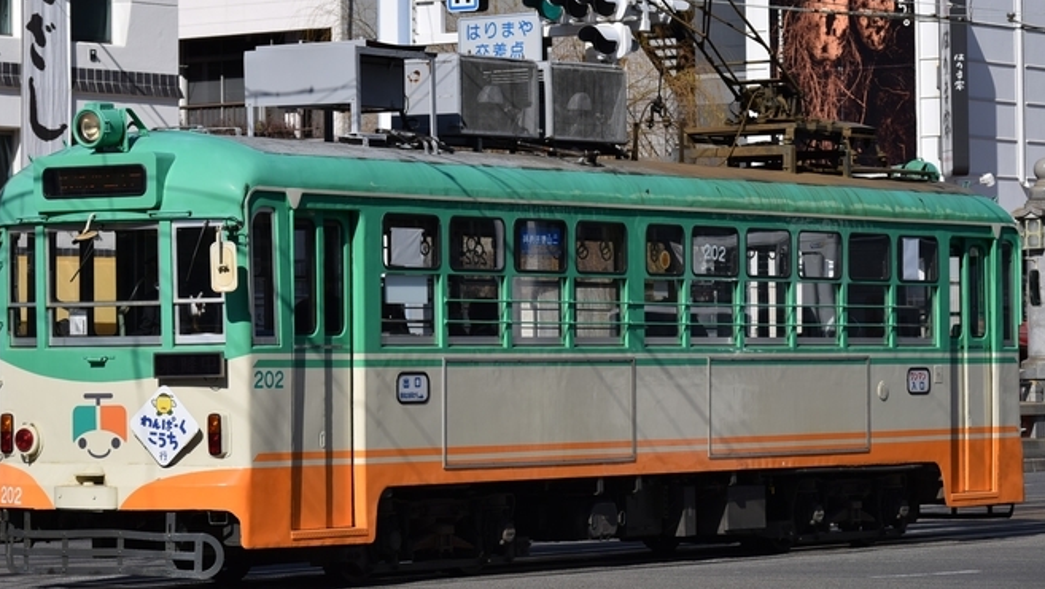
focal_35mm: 157
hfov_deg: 13.7
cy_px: 244
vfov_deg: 7.7
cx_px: 456
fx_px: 4352
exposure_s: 1/1250
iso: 100
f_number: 5.6
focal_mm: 82
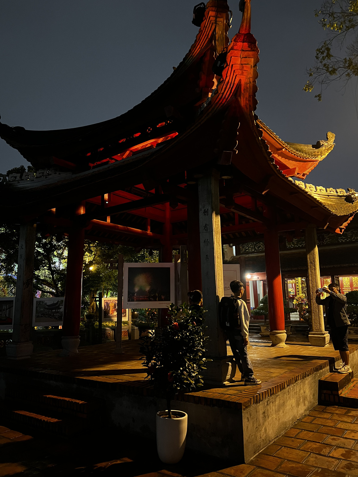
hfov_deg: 53.1
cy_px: 238
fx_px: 359
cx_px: 179
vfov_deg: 67.3
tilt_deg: +10.3
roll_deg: +0.6
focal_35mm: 26
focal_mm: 5.7
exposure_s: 1/25
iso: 640
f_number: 1.5
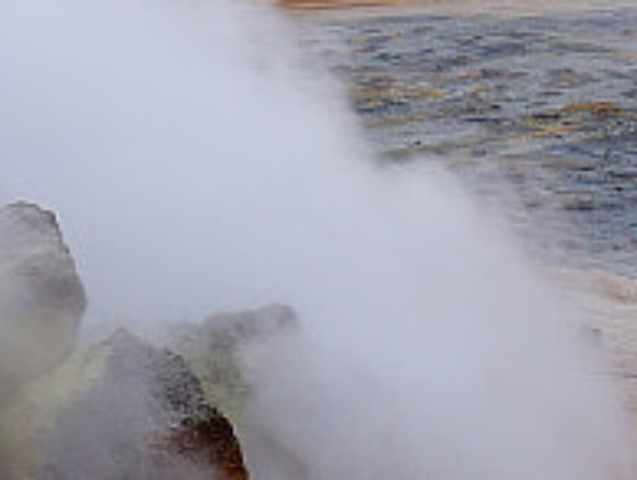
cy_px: 426
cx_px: 640
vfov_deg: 7.8
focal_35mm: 190
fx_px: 3501
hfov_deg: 10.3
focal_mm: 16
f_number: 5
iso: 100
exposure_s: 1/200
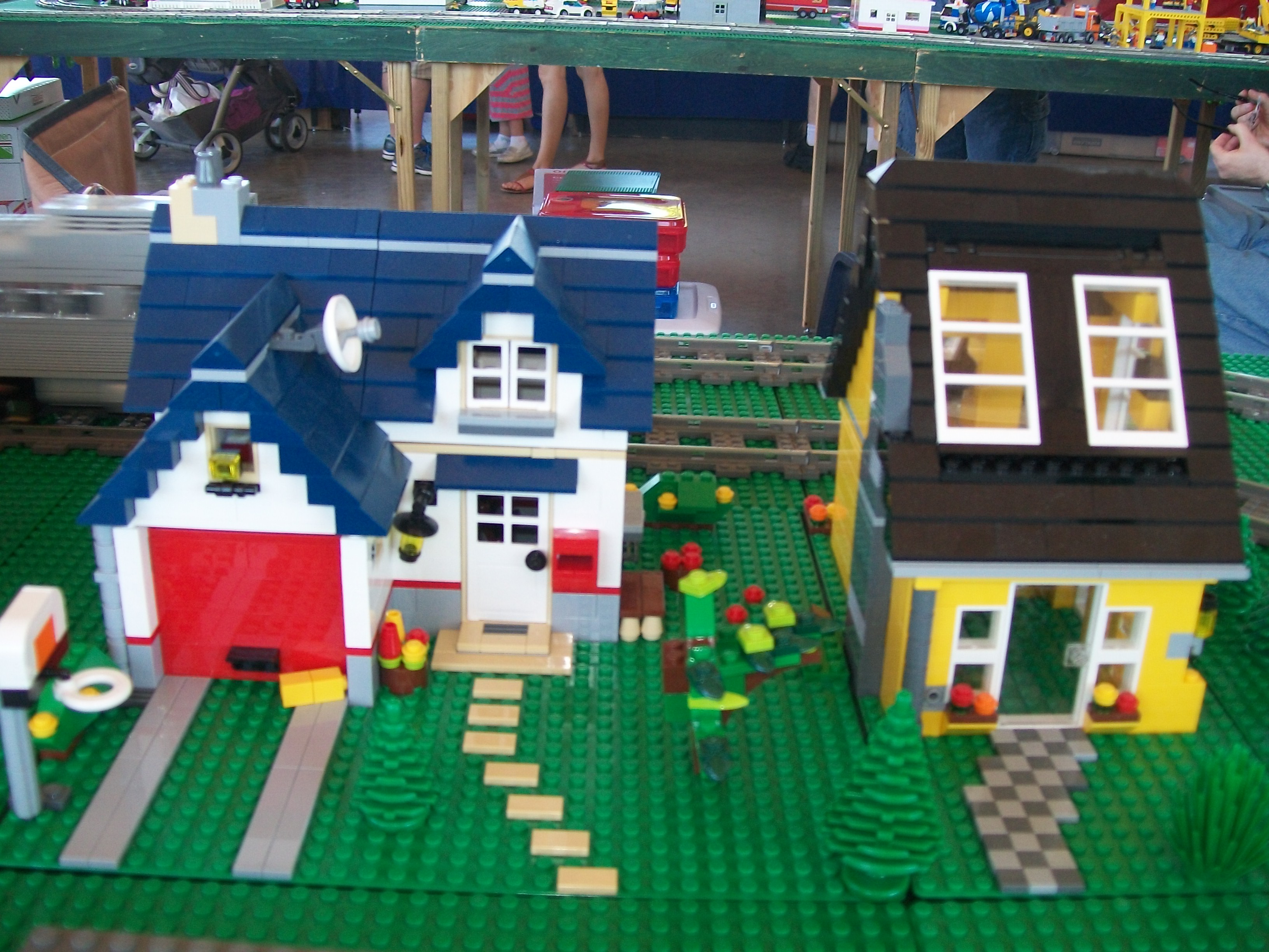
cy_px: 476
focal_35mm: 36
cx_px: 634
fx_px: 1320
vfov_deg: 39.7
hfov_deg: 51.4
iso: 80
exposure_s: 1/80
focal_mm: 6
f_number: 2.7
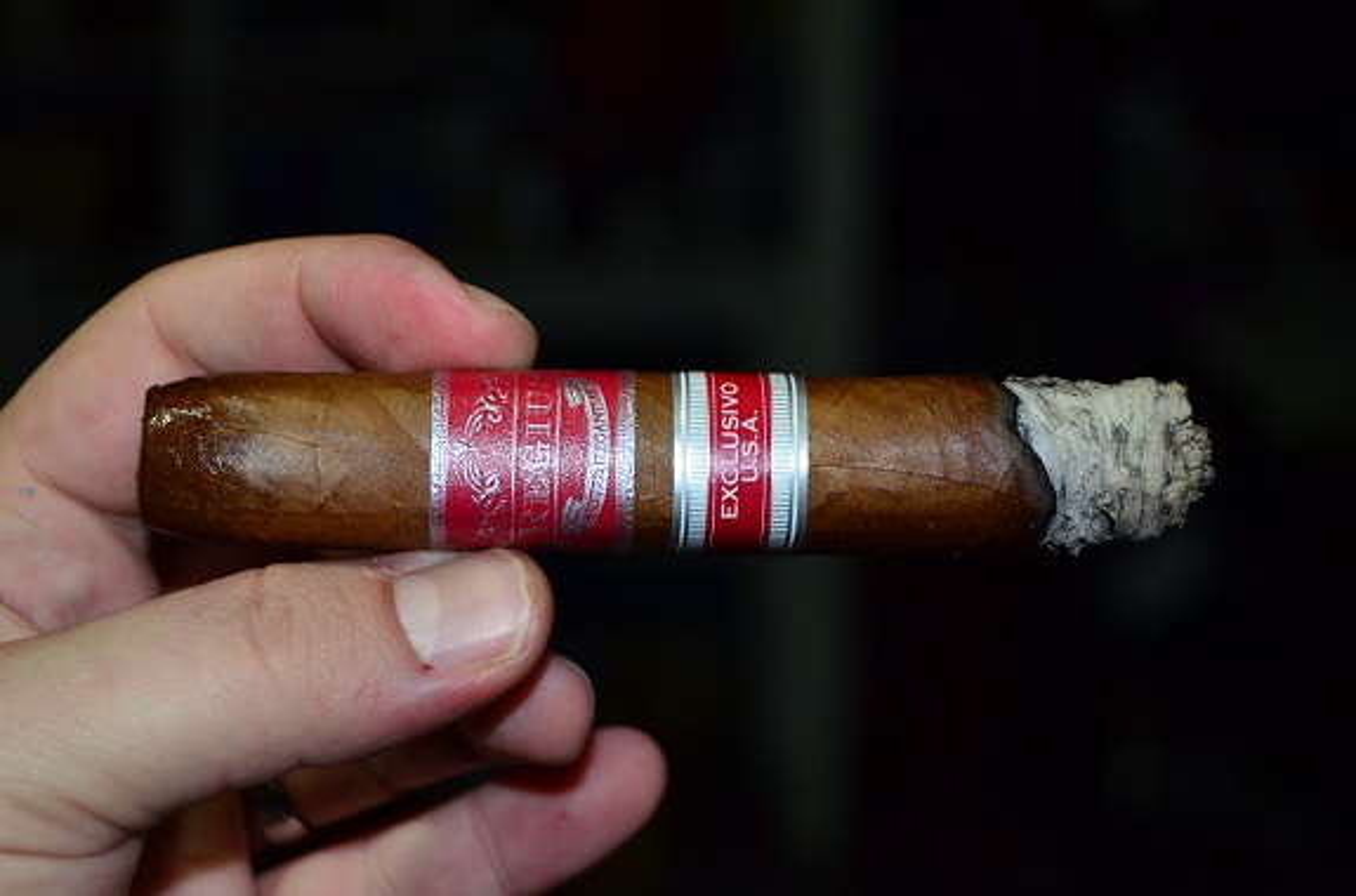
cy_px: 448
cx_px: 678
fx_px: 3099
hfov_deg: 24.7
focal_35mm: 82
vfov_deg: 16.5
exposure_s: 1/60
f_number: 5.6
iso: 1250
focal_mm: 55
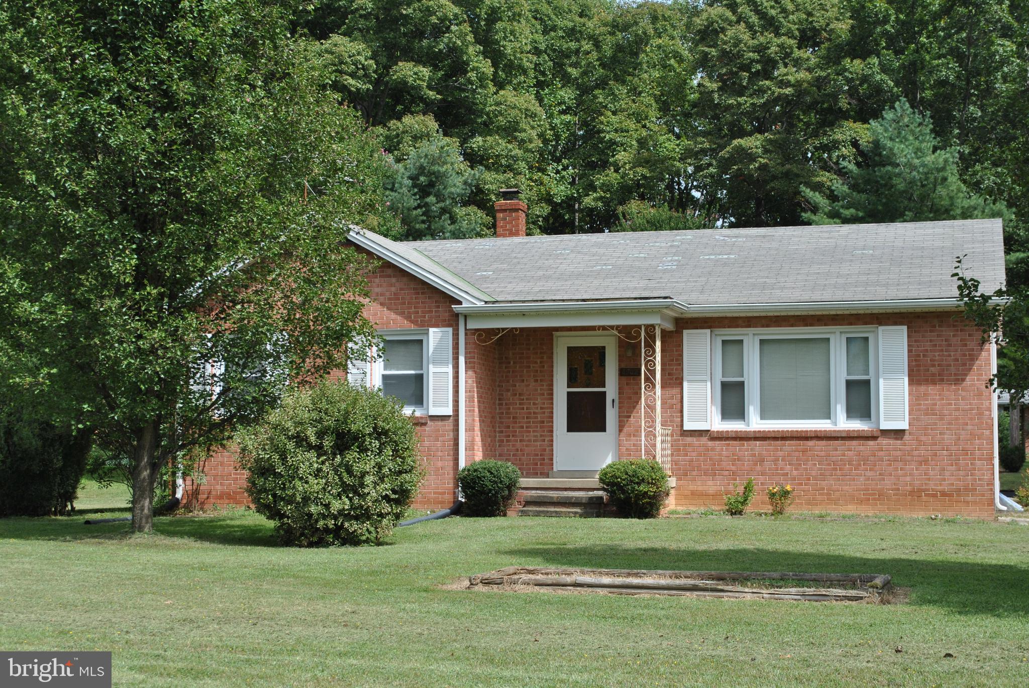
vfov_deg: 23.8
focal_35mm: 57
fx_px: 1631
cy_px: 344
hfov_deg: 35.0
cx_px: 514
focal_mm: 38
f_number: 7.1
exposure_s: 1/200
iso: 100
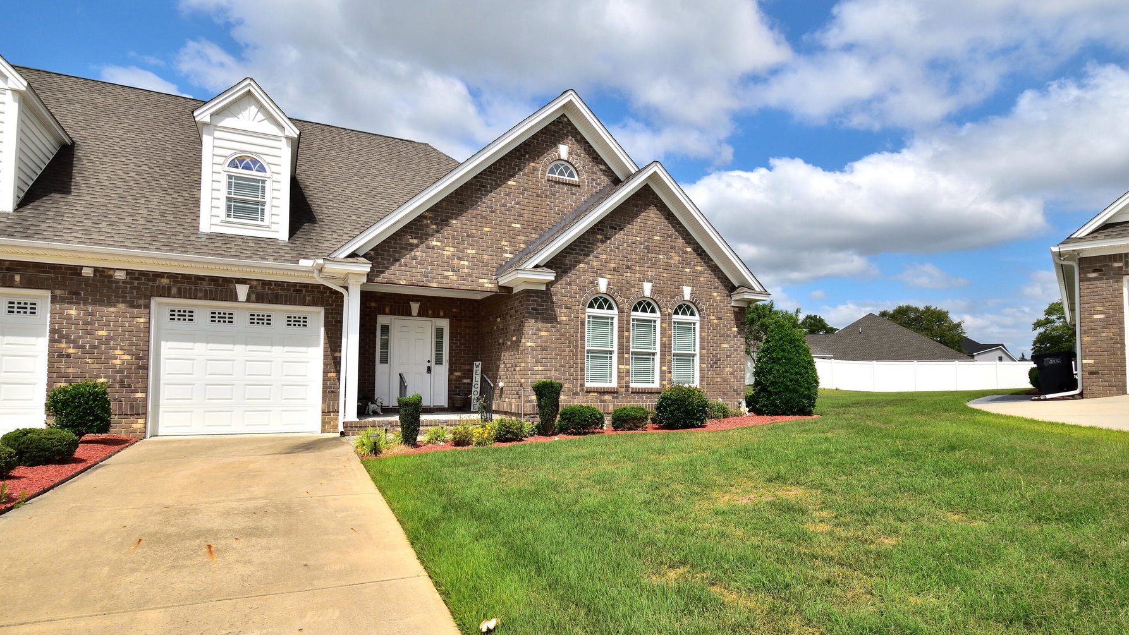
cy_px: 364
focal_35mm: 19
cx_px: 568
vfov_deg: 58.1
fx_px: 569
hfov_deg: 89.6
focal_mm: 12
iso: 250
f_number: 11
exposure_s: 1/500
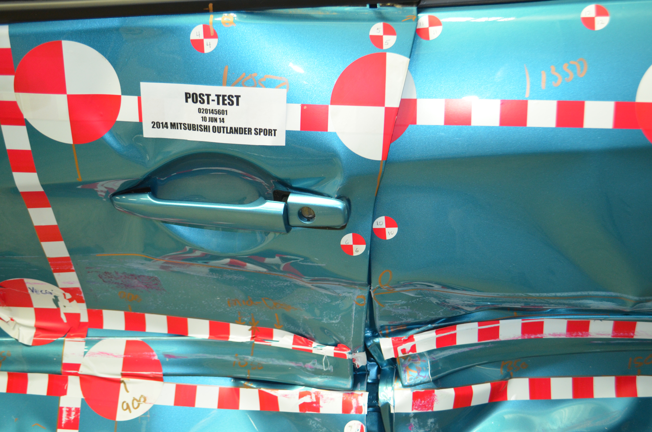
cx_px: 326
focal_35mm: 42
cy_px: 216
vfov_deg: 31.8
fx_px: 759
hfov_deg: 46.5
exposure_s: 1/60
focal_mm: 28
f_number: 4.5
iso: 1000
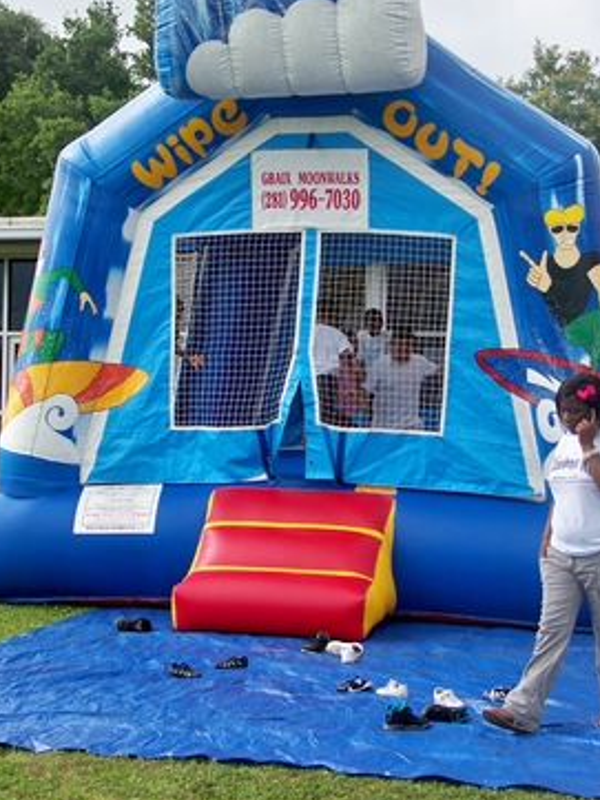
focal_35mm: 71
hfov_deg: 20.7
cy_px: 375
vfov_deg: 27.4
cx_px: 320
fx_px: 1640
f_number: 3.2
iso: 64
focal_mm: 11.7
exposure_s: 1/500
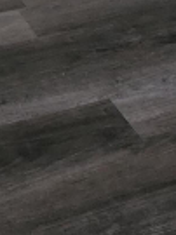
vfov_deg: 14.4
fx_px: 774
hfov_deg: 12.5
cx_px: -61
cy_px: -232
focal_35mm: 114
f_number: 1.8
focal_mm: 6.4
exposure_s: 1/120
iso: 800
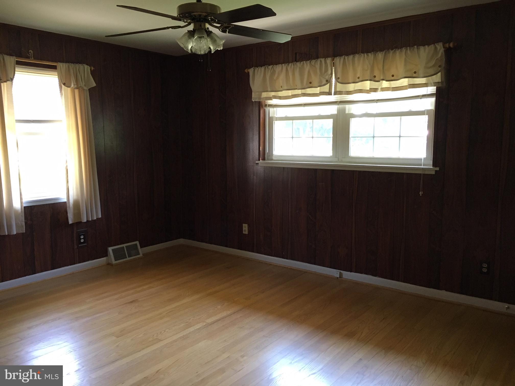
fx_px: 431
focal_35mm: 29
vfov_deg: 48.2
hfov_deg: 61.7
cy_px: 193
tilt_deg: -5.8
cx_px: 258
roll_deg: -0.5
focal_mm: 4.15
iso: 100
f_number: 2.2
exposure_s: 1/30
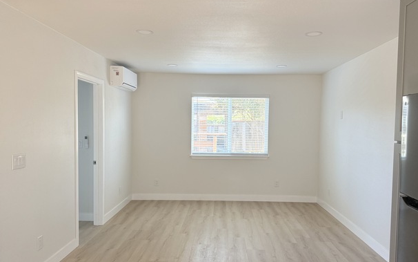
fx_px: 319
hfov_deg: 66.4
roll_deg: -0.7
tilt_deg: -2.4
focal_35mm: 28
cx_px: 219
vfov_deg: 44.5
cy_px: 137
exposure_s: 1/85
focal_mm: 6.76
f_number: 1.78
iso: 200
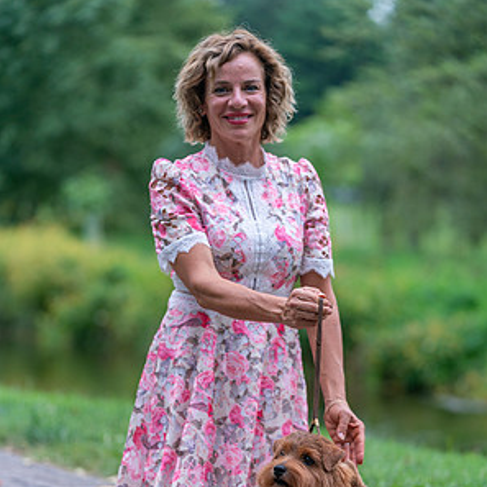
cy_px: 366
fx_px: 2435
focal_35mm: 153
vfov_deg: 11.4
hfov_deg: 11.4
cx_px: 244
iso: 320
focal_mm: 119
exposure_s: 1/125
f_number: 2.8
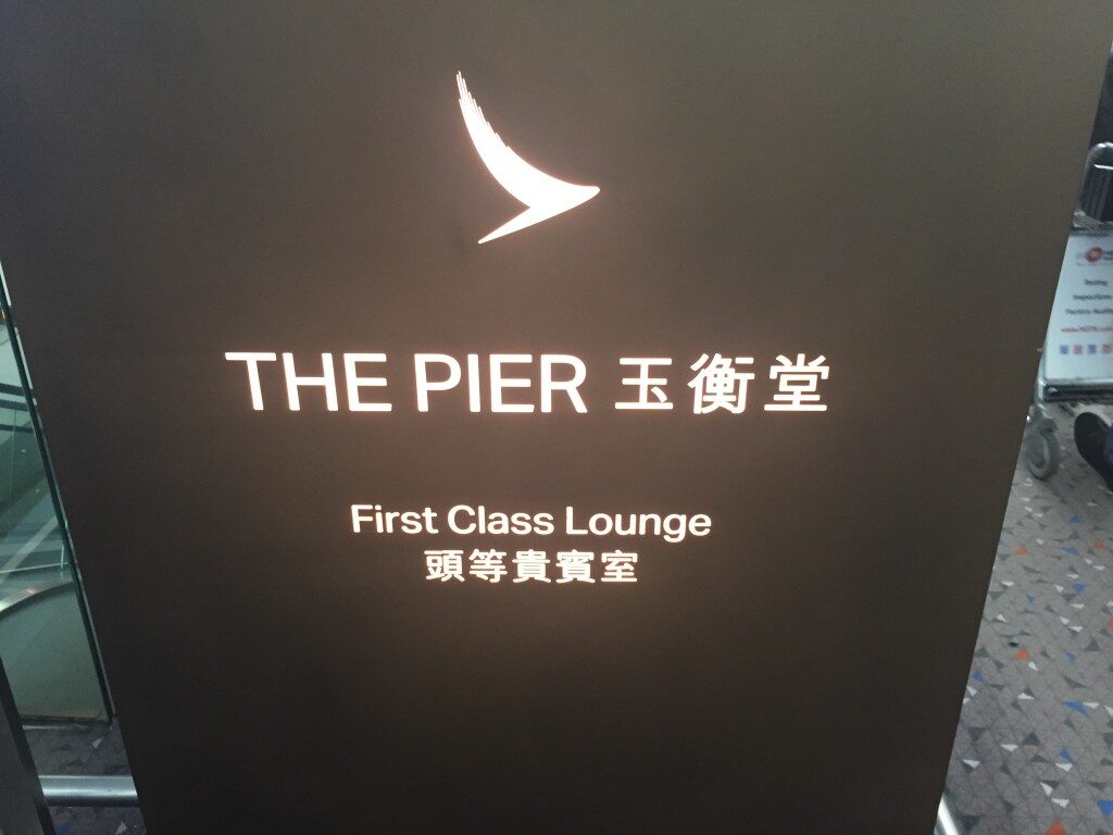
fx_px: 932
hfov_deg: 61.7
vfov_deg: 48.2
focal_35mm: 29
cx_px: 556
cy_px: 418
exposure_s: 1/33
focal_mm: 4.15
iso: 250
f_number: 2.2
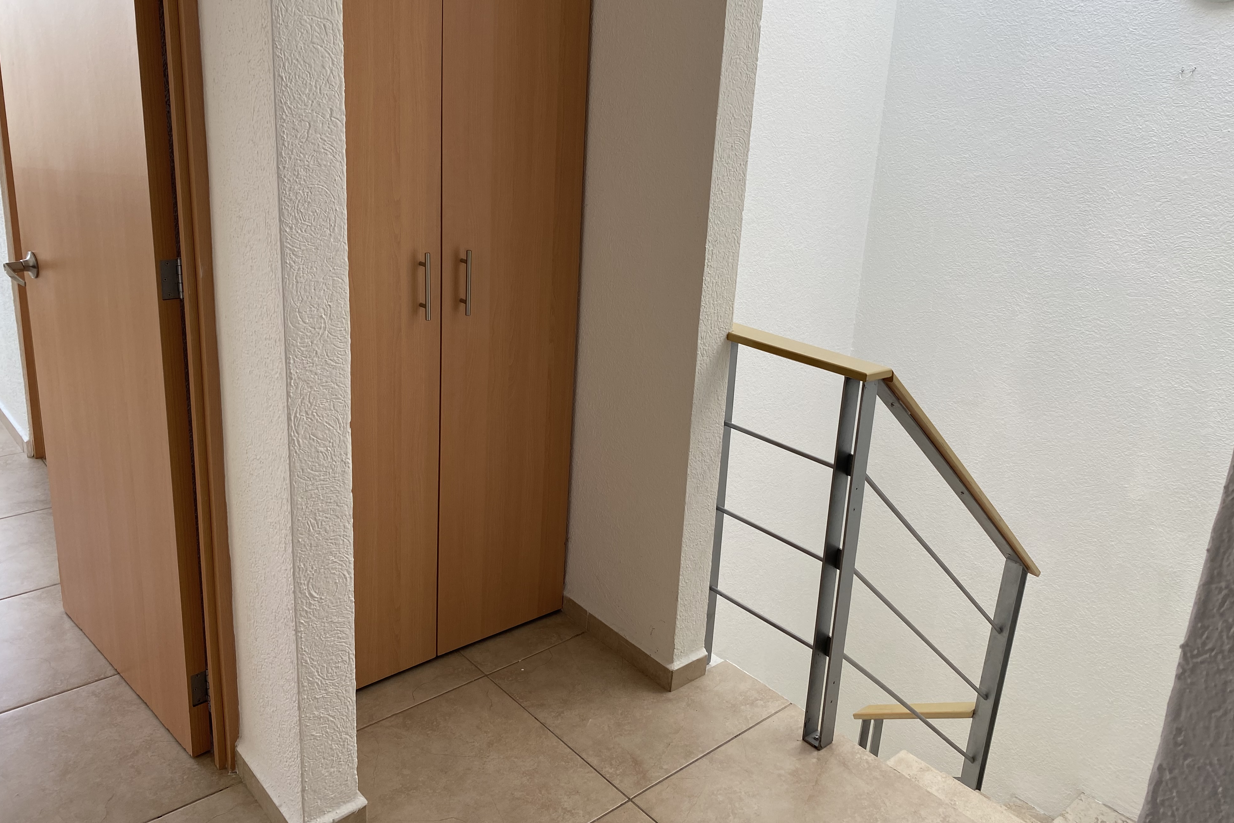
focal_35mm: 28
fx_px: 960
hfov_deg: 65.5
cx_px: 632
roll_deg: -3.3
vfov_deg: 46.3
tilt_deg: -15.5
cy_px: 362
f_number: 1.8
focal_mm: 4.25
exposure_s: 1/177
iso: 32
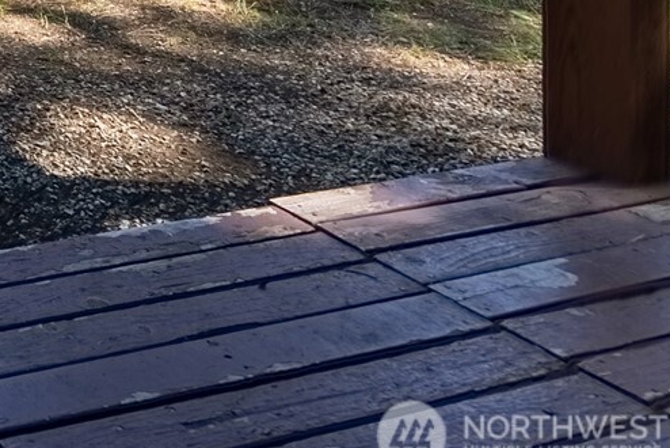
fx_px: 894
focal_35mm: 48
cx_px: -441
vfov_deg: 21.7
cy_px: -281
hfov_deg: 24.9
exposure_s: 1/3200
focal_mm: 14
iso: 100
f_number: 8
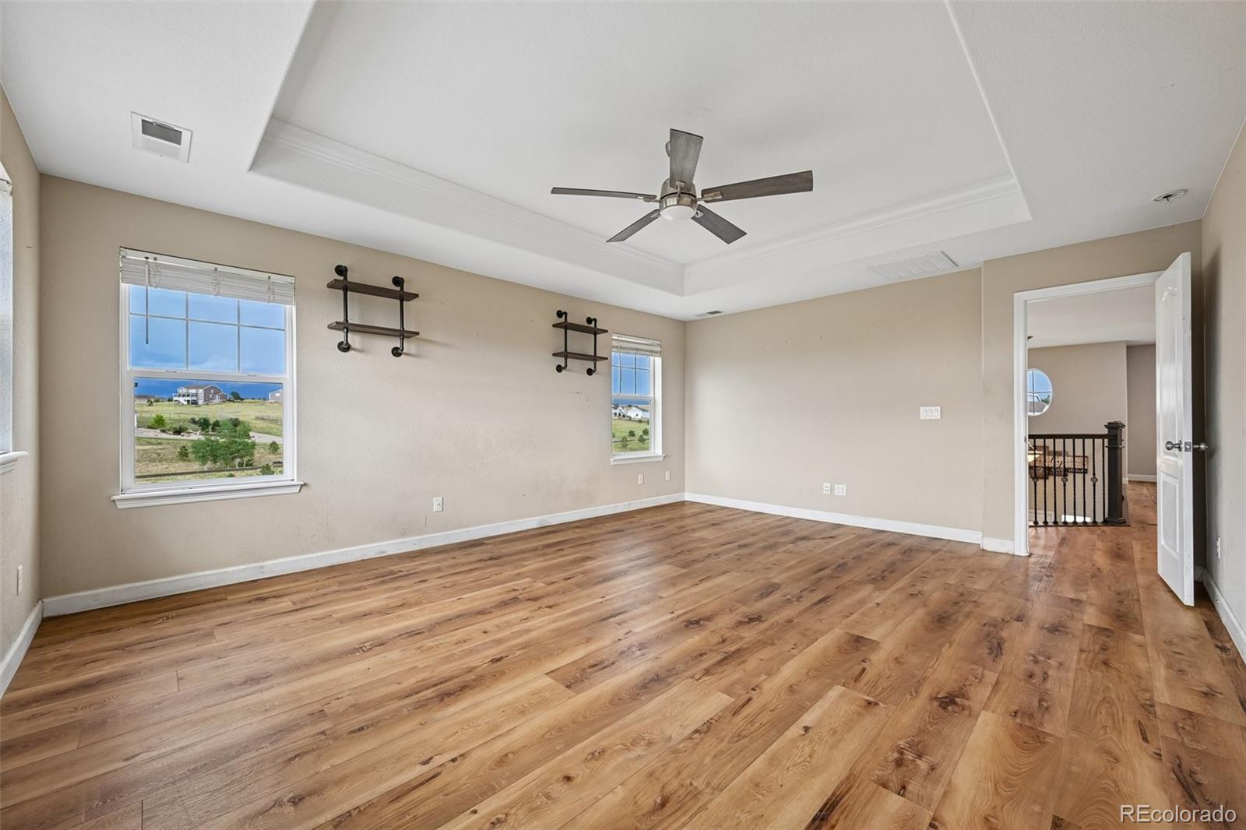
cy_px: 415
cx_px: 623
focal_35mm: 14
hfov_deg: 104.3
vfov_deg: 81.2
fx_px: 484
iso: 110
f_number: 9
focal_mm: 14
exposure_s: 1/15
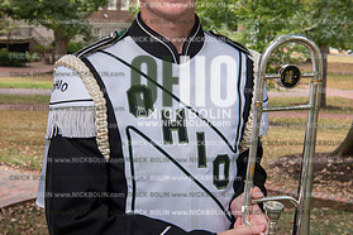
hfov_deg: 28.5
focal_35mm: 71
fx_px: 696
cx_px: 183
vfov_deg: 19.2
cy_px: 91
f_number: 8
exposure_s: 1/100
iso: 500
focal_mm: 44
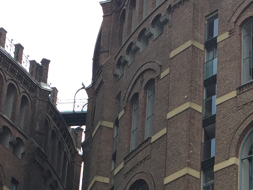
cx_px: 251
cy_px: 244
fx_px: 870
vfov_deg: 12.1
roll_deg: -1.3
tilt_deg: +24.3
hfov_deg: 16.2
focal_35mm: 119
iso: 32
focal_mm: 4.15
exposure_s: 1/430
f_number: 2.2
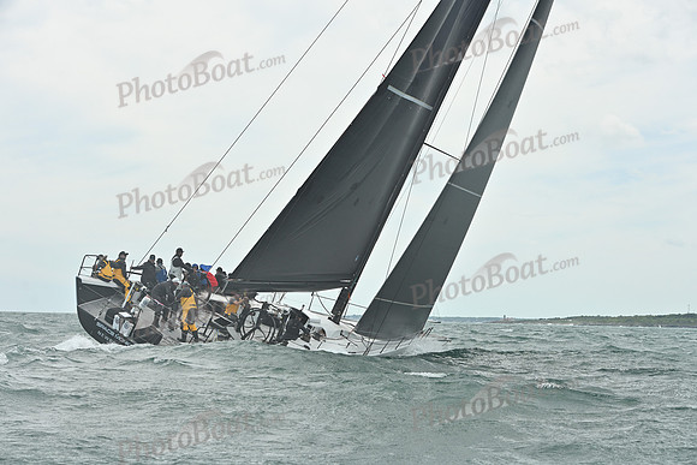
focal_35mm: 70
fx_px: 1356
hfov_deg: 28.8
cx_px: 348
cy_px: 232
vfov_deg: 19.5
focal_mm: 70
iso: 250
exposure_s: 1/1250
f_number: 7.1
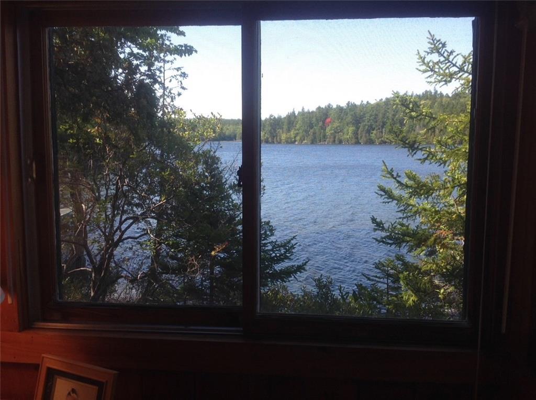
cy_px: 200
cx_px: 268
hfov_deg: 52.7
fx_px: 541
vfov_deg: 40.6
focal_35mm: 35
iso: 50
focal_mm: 4.28
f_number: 2.4
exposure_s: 1/340
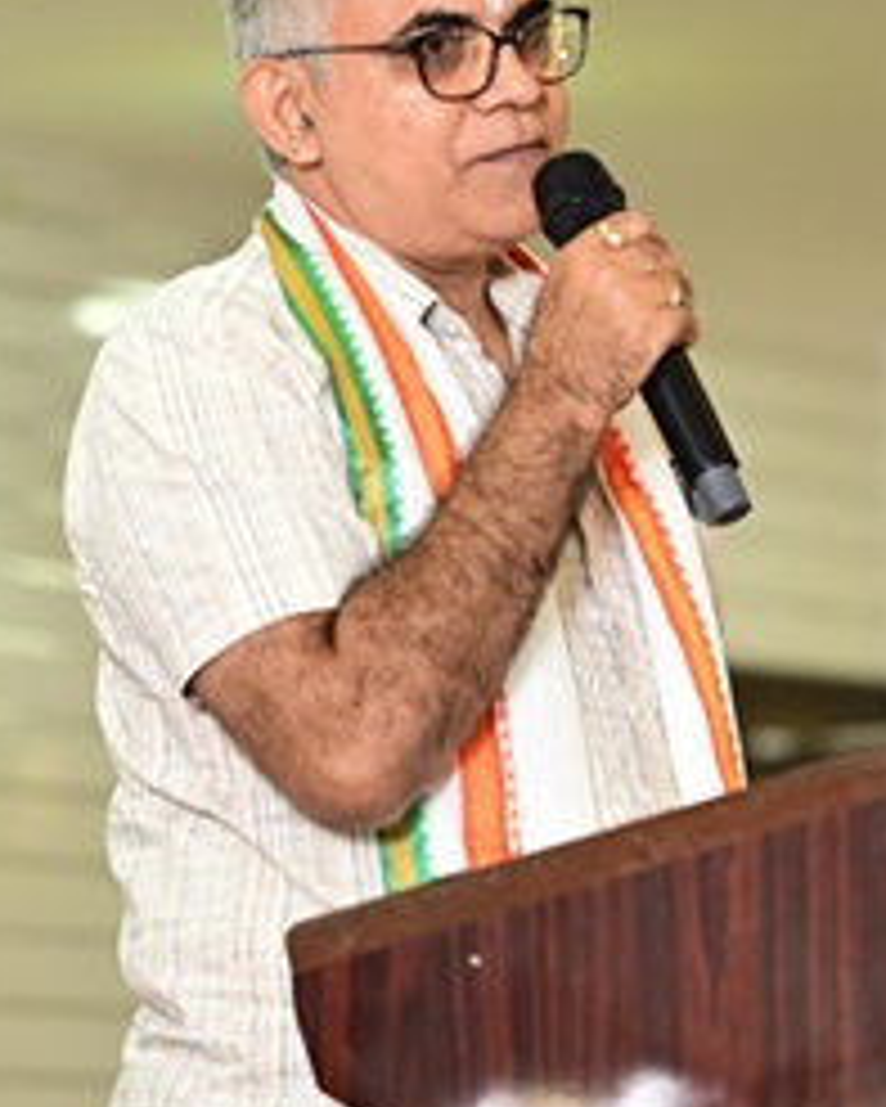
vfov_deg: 7.1
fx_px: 8943
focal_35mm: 273
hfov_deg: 5.7
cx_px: 571
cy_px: 202
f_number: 1.8
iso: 400
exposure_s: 1/160
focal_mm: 85
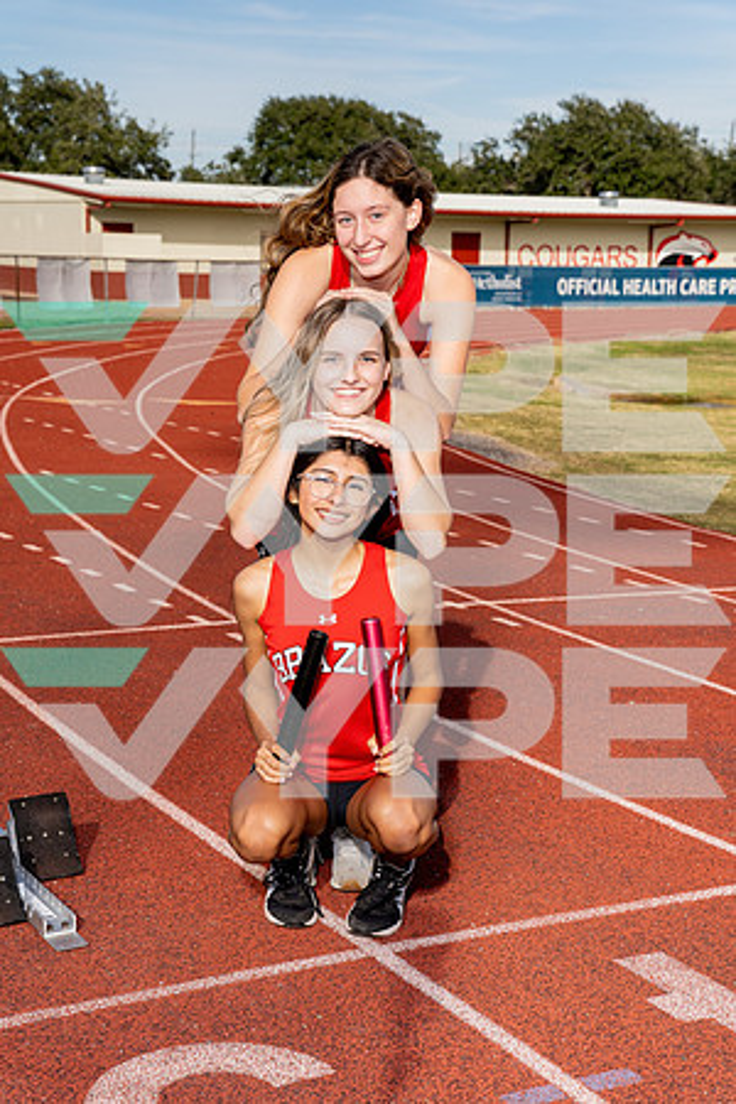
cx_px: 368
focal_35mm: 62
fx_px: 1901
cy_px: 552
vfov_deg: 32.4
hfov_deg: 21.9
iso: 100
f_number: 8
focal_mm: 62
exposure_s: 1/250
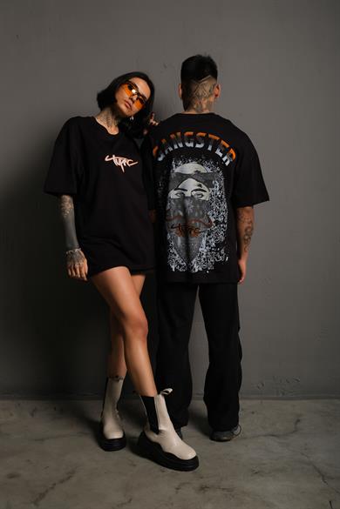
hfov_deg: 37.9
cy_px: 254
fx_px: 496
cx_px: 170
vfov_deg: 54.4
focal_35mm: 35
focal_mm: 23.3
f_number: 5
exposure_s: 1/160
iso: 160
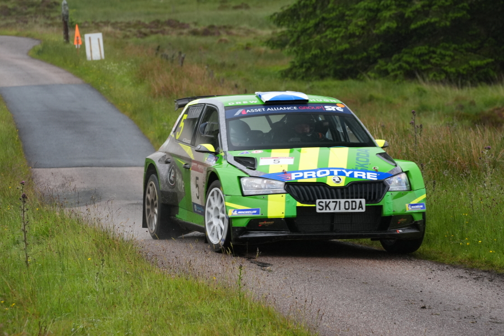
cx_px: 252
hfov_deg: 9.4
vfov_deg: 6.3
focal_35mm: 218
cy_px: 168
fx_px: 3052
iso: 1250
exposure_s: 1/500
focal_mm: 218
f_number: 9
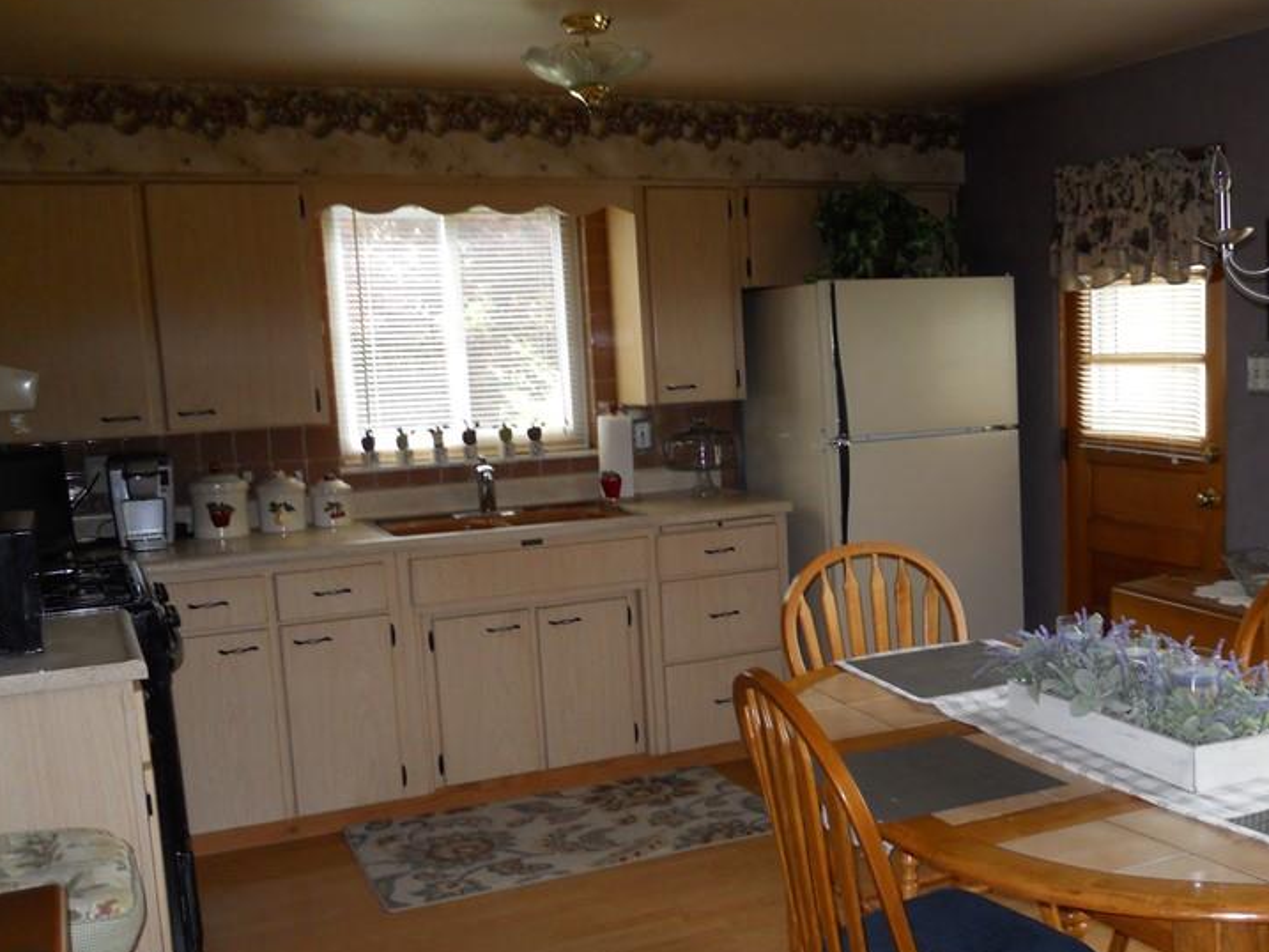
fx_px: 1467
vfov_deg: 35.9
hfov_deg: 46.0
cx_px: 860
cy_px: 540
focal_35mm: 40
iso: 200
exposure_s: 1/25
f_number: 2.7
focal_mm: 5
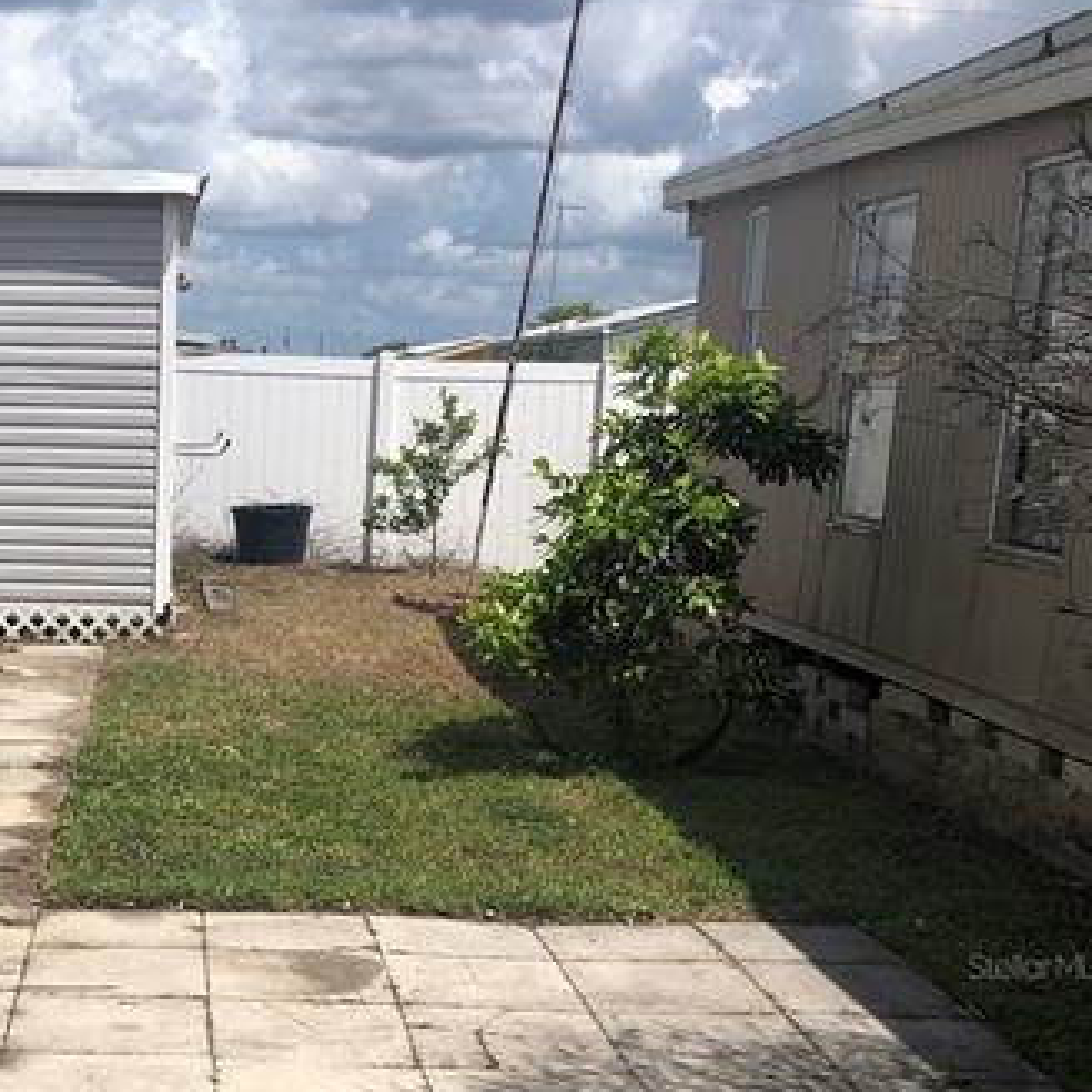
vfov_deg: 28.5
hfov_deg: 28.7
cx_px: 160
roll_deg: -0.5
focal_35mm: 58
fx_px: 2070
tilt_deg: -14.3
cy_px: 965
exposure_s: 1/4425
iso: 25
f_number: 1.8
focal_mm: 3.99
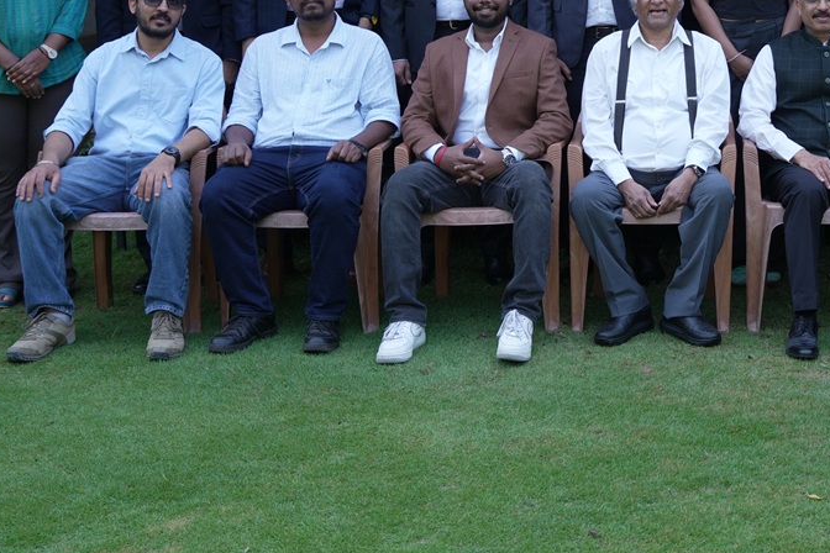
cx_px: 734
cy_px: -25
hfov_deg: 29.0
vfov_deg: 19.6
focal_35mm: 67
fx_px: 1545
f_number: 4
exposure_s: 1/200
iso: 200
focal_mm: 30
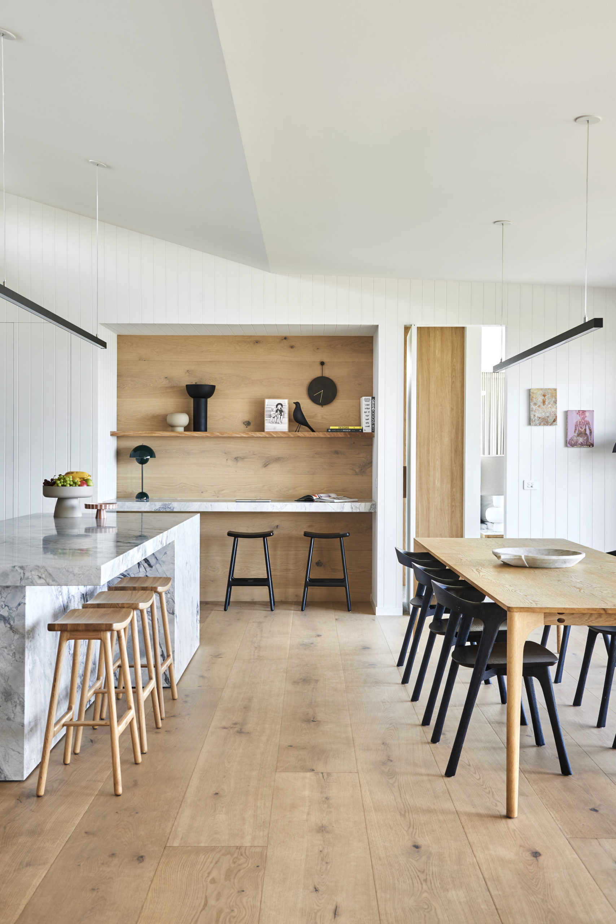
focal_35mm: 38
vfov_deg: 50.7
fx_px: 975
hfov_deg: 35.1
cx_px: 308
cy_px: 462
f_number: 8
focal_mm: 38
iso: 100
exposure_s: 1/6
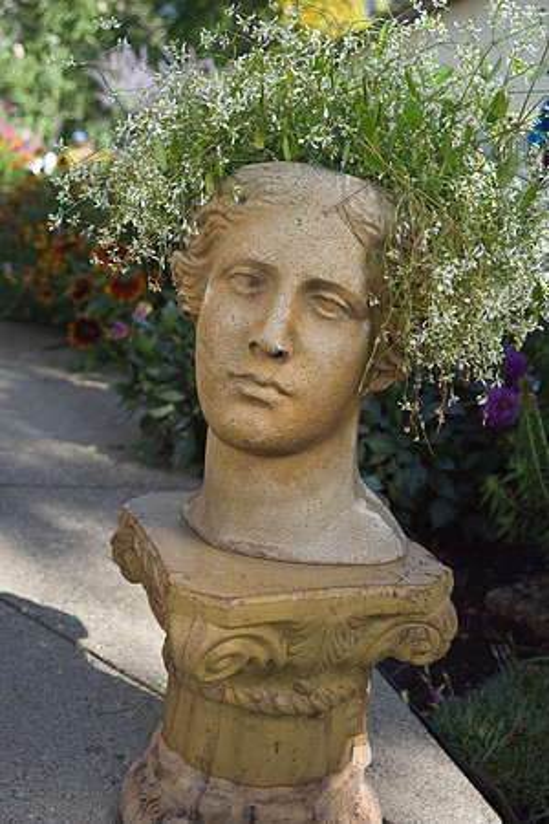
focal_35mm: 45
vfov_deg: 43.6
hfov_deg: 29.9
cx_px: 274
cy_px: 412
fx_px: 1029
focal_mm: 30
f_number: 4.5
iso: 200
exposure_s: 1/500
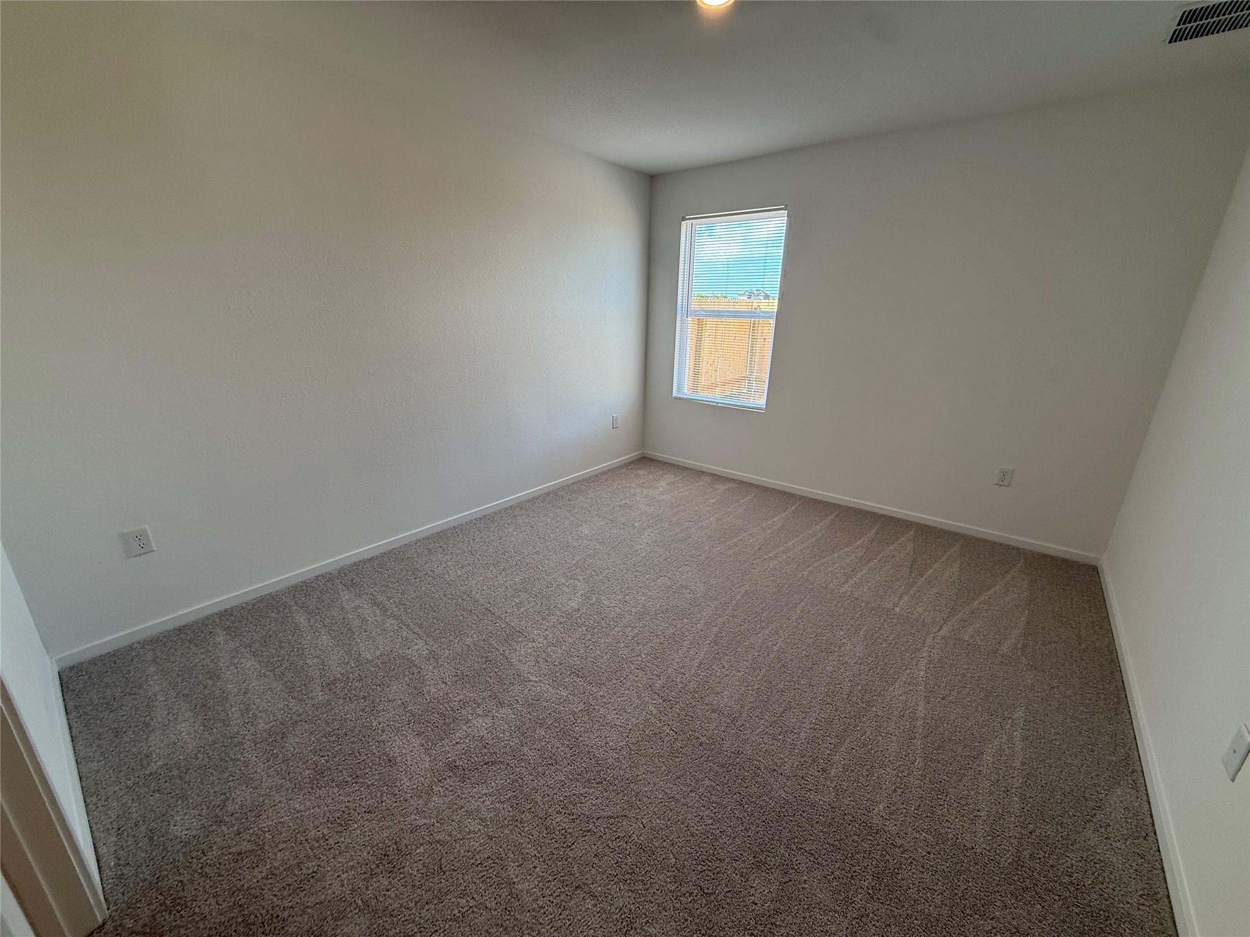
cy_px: 468
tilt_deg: -17.7
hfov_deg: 102.1
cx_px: 625
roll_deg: -1.3
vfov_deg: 85.7
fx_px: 506
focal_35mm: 14
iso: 80
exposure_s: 1/120
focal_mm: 2.22
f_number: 2.2
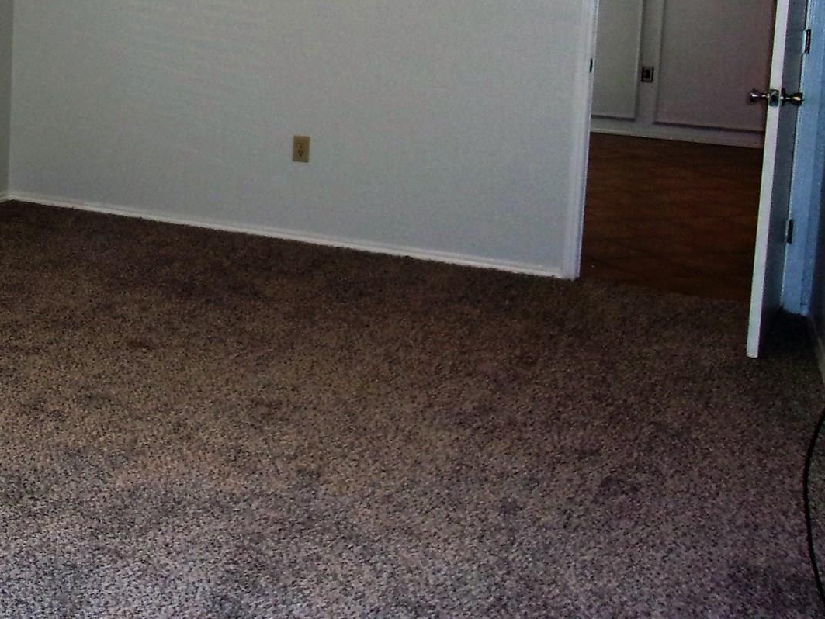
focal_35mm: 52
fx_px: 1240
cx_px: 85
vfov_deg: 26.9
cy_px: 36
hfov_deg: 34.8
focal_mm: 4.9
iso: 200
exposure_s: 1/34
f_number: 3
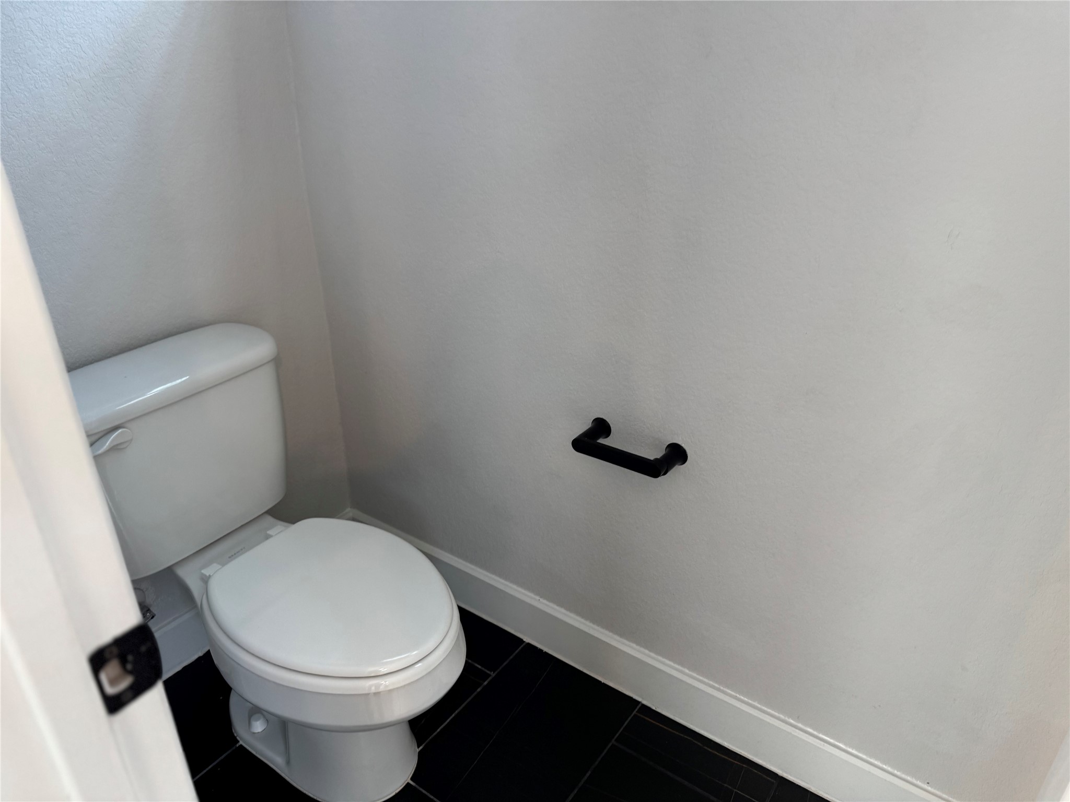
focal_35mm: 24
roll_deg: -0.7
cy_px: 401
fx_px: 742
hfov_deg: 71.6
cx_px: 535
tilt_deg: -27.9
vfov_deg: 56.8
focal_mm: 6.76
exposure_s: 1/120
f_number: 1.78
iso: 200
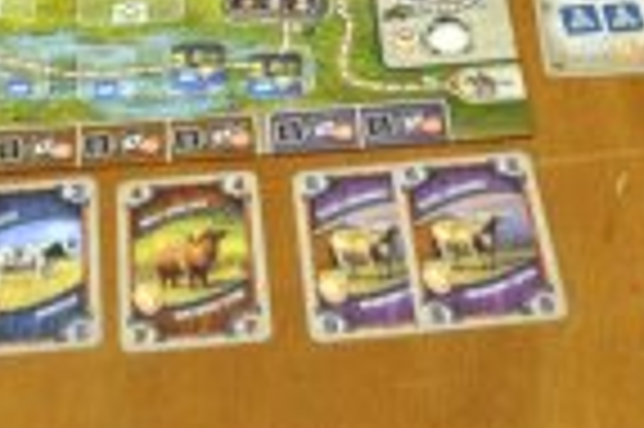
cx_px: 270
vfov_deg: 11.1
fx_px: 2108
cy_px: -252
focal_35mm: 118
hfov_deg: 17.4
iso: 800
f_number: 3.5
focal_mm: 22
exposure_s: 1/40
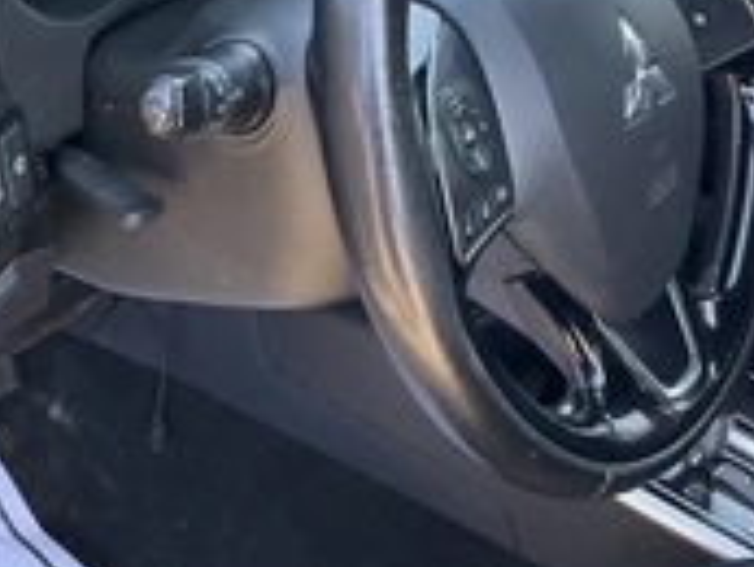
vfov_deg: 20.8
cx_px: 292
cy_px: -74
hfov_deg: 28.9
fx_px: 1460
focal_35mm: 67
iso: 32
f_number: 1.8
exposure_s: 1/122
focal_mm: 3
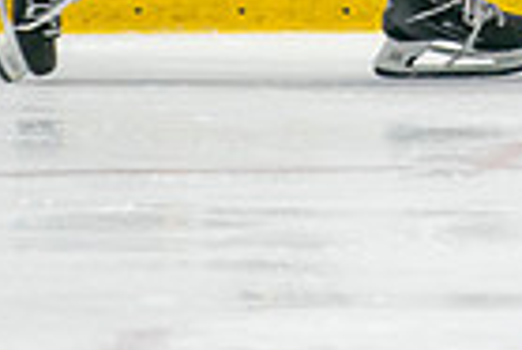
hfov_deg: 1.8
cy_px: -269
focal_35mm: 1135
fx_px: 16474
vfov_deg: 1.2
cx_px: 654
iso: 800
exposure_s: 1/640
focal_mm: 200
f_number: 2.8
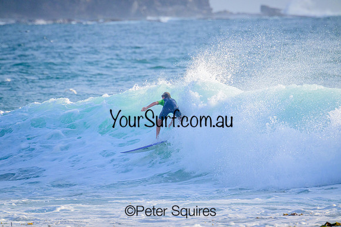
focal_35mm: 800
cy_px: 114
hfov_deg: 2.6
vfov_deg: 1.7
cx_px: 170
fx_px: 7579
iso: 1600
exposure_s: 1/2000
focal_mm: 800
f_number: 13
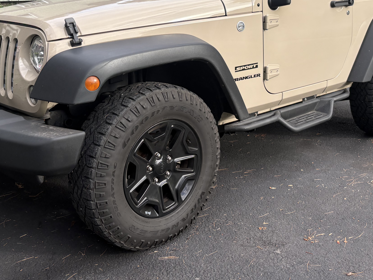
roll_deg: +0.3
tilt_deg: -11.5
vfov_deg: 31.3
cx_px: 210
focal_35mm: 45
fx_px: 485
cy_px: 55
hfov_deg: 42.0
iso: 50
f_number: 1.6
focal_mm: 5.96
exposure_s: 1/739
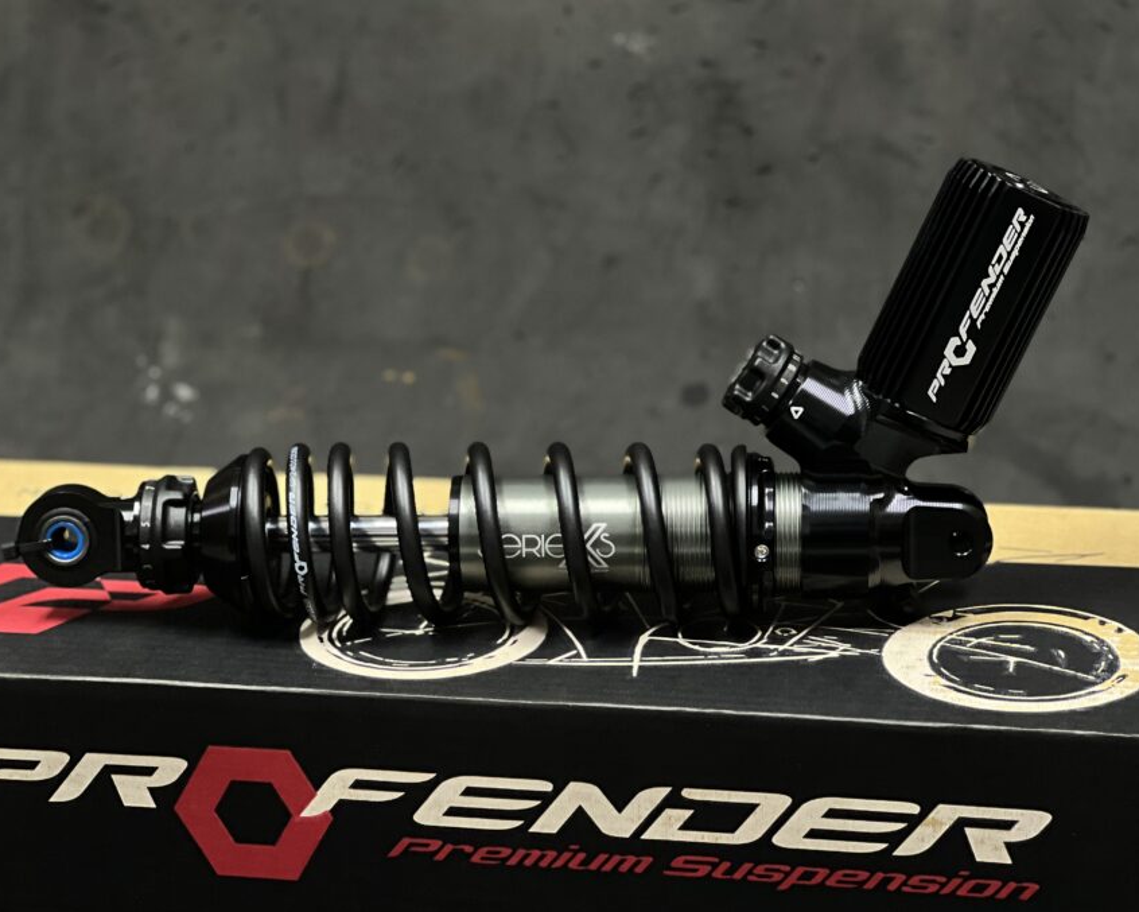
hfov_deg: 21.0
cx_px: 586
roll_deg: +1.7
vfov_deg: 16.9
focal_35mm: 91
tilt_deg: -17.9
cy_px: 431
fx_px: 3068
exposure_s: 1/14
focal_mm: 9
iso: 400
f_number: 2.8
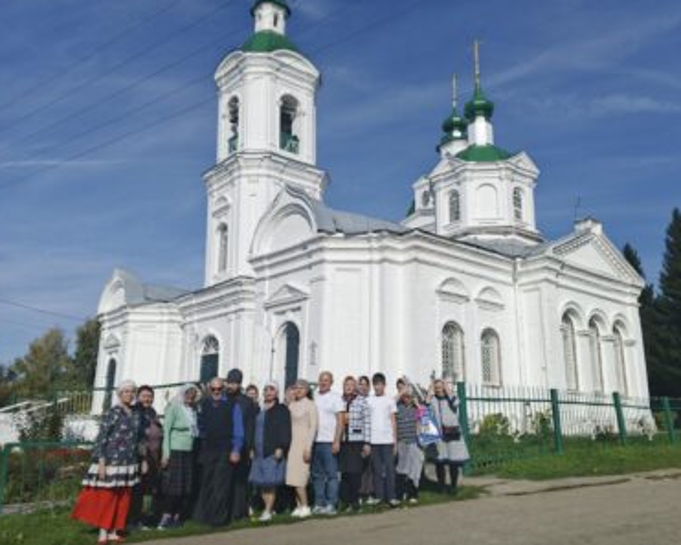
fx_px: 585
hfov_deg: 60.4
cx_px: 354
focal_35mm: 29
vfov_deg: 50.0
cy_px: 266
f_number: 1.6
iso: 50
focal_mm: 4.09
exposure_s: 1/835
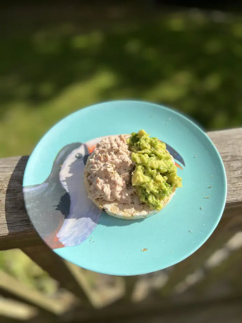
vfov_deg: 67.3
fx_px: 242
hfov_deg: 53.1
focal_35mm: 26
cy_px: 162
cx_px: 121
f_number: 1.5
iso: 50
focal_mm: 5.7
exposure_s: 1/5076
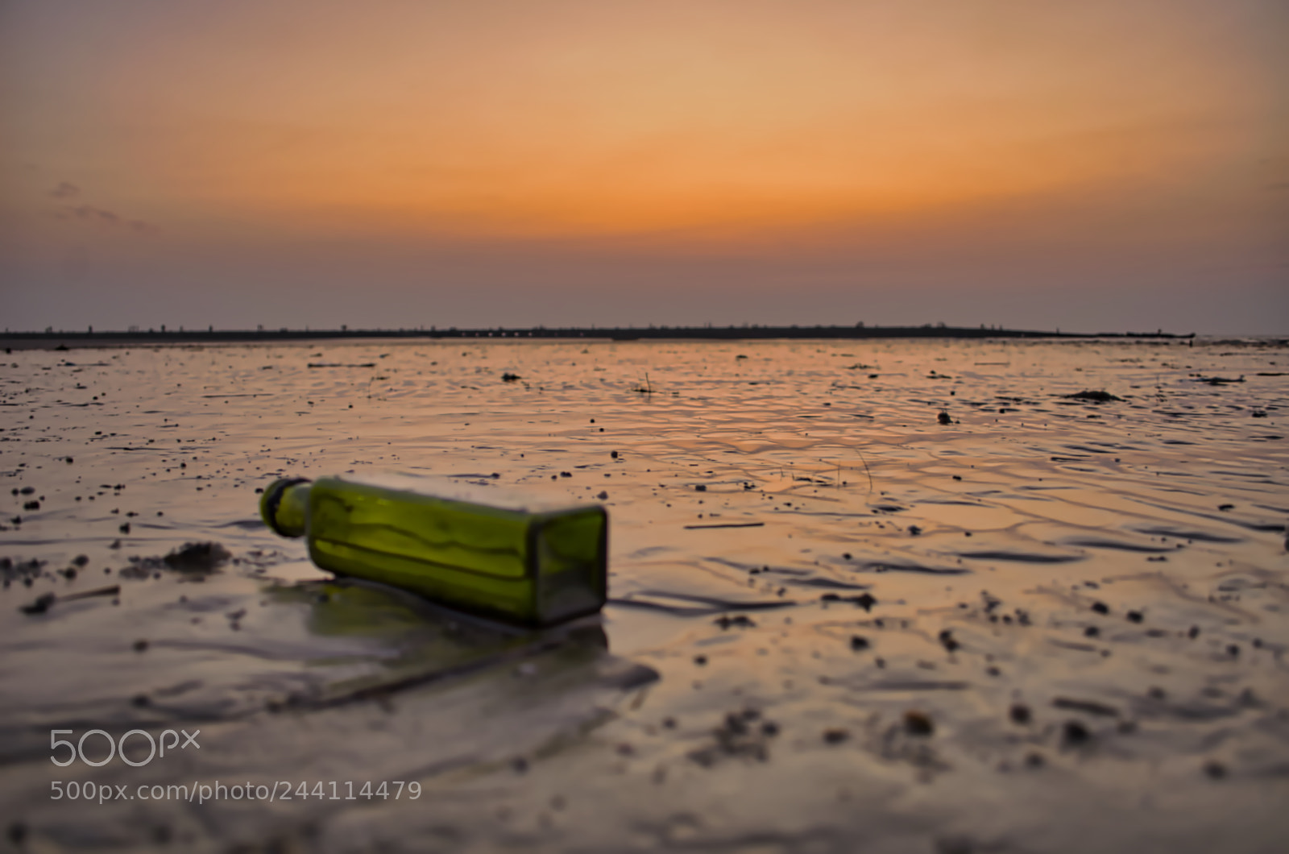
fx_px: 965
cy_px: 427
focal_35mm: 27
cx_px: 644
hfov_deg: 67.5
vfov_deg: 47.7
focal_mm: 18
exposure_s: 1/13
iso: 200
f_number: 3.5
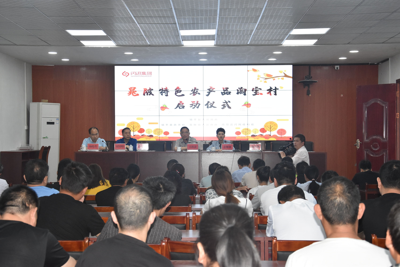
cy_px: 134
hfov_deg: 31.9
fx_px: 701
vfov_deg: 21.6
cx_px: 200
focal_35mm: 63
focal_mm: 42
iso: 2000
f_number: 6.3
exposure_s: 1/200
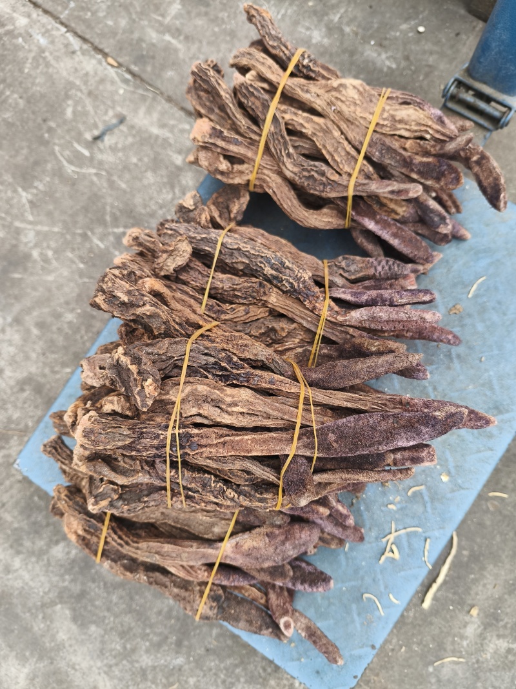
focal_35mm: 23
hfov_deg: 58.9
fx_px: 457
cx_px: 258
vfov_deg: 73.9
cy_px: 344
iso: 80
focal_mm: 5.84
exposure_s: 1/145
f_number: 1.6
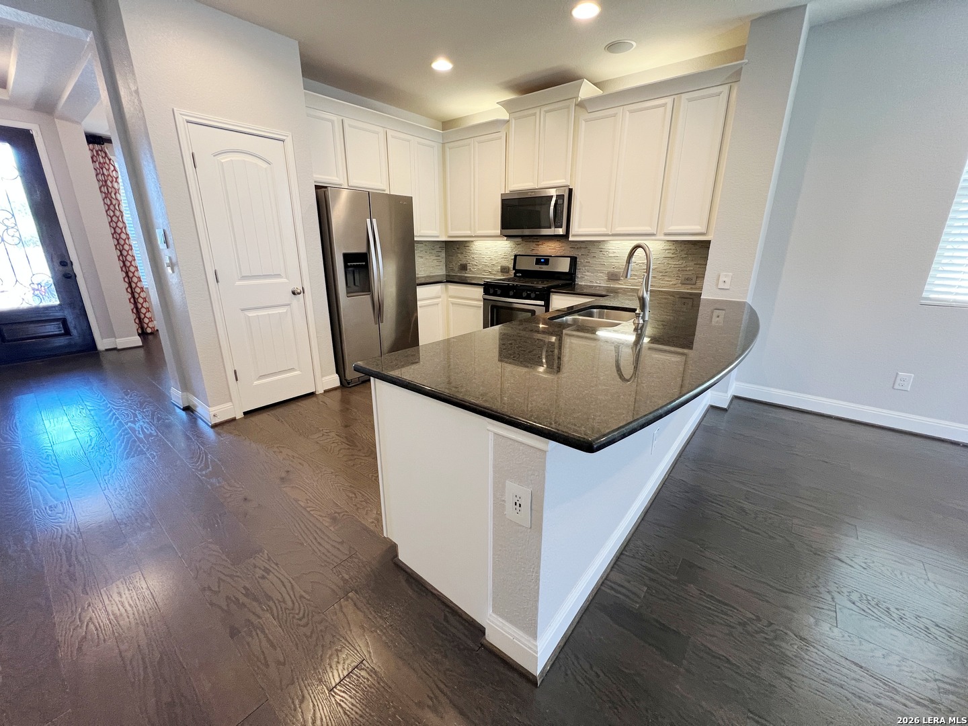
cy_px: 363
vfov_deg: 89.9
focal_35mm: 13
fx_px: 364
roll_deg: -0.7
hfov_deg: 106.2
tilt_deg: -18.4
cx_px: 484
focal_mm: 1.57
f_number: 1.8
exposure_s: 1/60
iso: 200
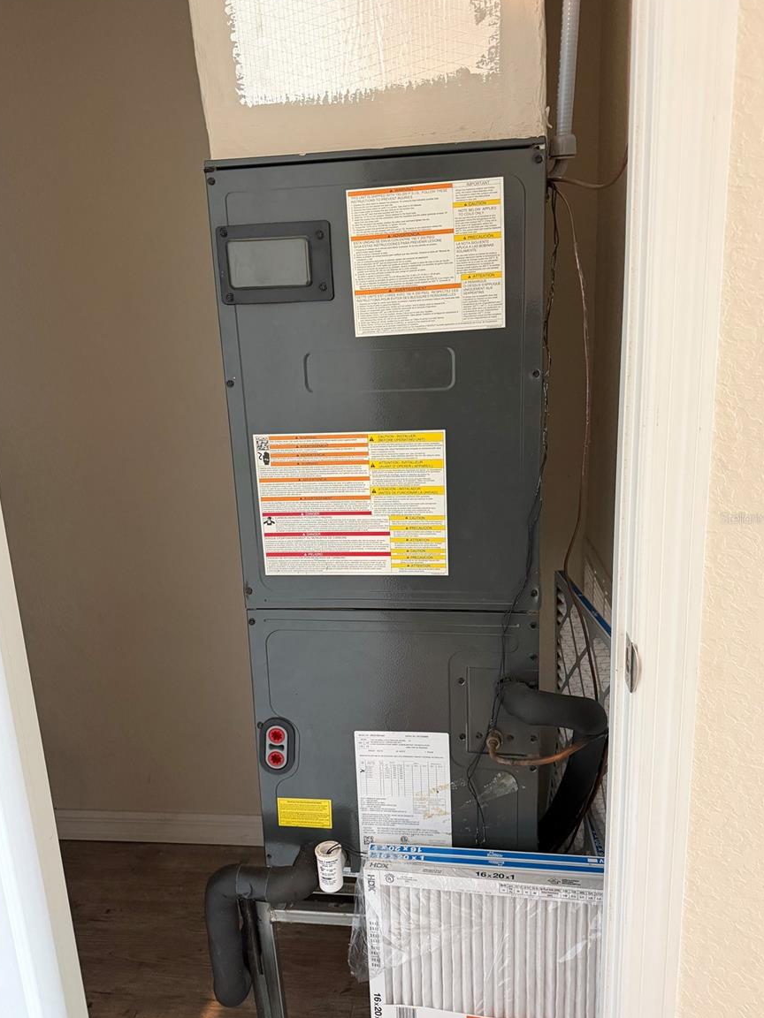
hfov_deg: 54.9
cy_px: 518
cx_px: 386
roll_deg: +3.0
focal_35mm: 25
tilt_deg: -15.0
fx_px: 736
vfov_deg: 69.4
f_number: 1.78
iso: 500
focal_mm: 6.76
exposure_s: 1/60
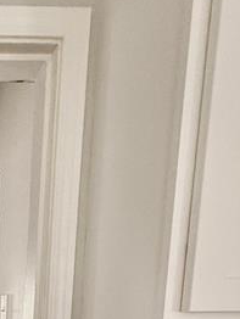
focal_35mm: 41
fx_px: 378
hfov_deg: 27.1
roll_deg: +0.3
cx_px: -100
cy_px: 373
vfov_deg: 36.5
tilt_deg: -7.7
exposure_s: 1/60
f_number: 2.2
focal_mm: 2.22
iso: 500
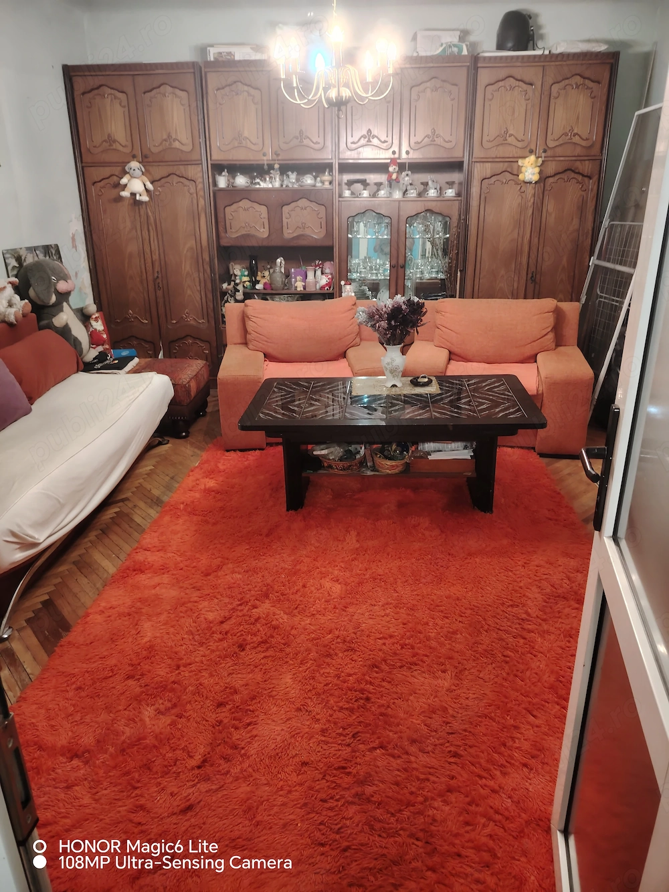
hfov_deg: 56.8
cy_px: 446
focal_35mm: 24
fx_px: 619
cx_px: 334
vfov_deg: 71.6
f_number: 1.75
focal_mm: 5.25
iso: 2547
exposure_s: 1/33.3
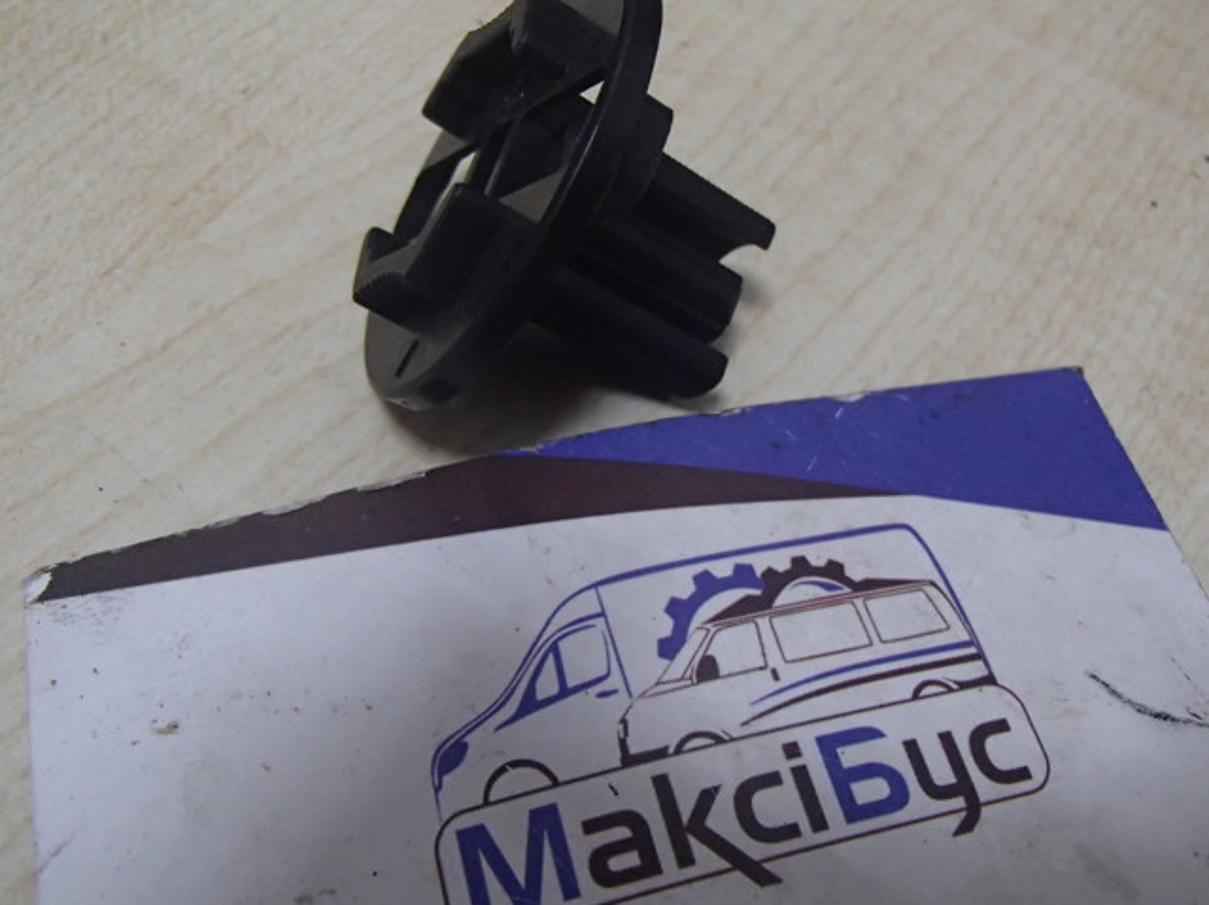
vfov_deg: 38.6
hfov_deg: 50.2
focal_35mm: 37
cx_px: 604
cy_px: 452
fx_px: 1291
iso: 800
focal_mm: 6.64
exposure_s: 1/60
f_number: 4.7
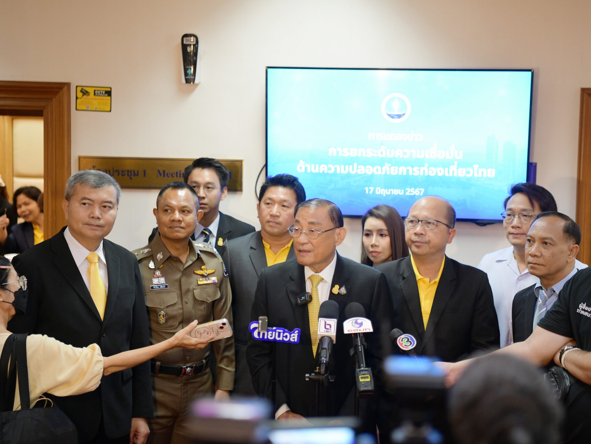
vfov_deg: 22.6
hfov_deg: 29.8
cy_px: 216
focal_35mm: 65
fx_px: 1110
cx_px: 326
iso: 2000
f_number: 2.8
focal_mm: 58
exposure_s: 1/160
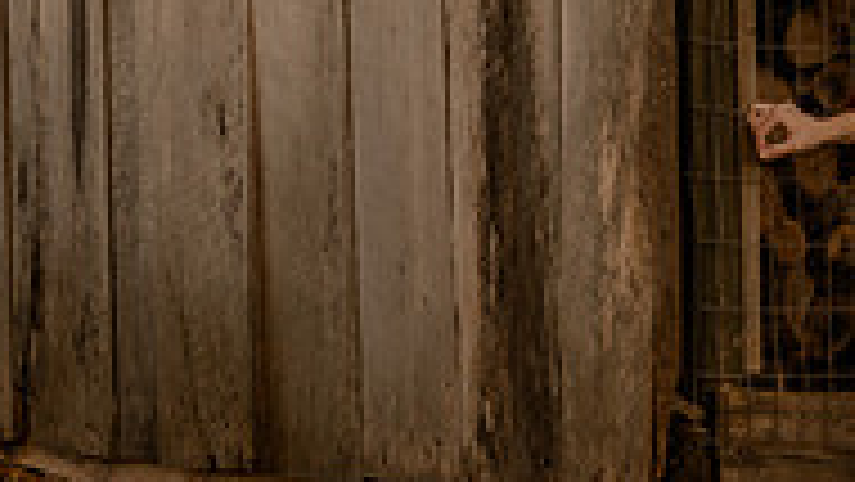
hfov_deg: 13.0
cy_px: 214
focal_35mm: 160
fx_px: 3628
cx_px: 1130
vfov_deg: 7.6
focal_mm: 50
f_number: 1.8
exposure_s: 1/320
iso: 250
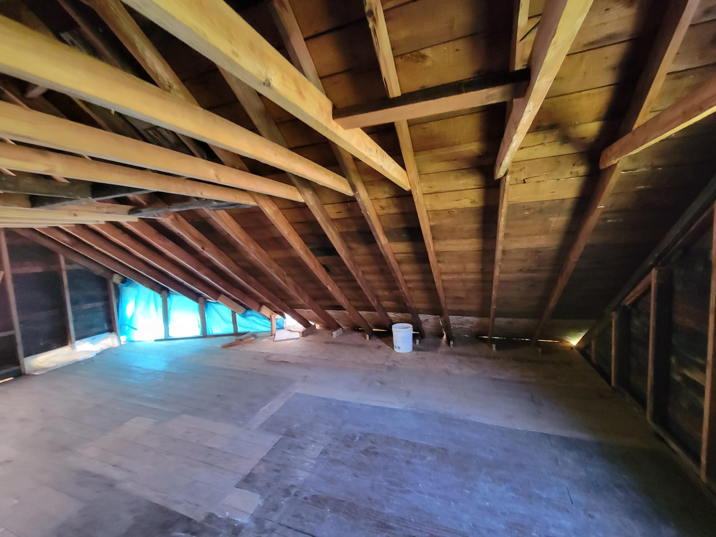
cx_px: 358
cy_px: 268
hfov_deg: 106.2
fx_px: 269
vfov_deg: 89.9
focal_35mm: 13
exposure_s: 1/24
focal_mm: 2.2
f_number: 2.2
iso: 800
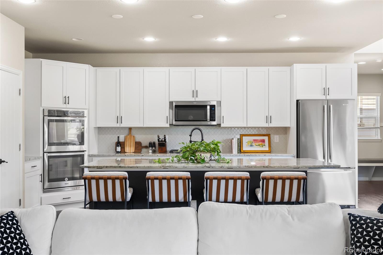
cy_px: 128
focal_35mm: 37
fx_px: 394
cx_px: 192
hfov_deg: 51.9
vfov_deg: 35.9
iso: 160
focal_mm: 25
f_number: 4
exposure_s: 1/8
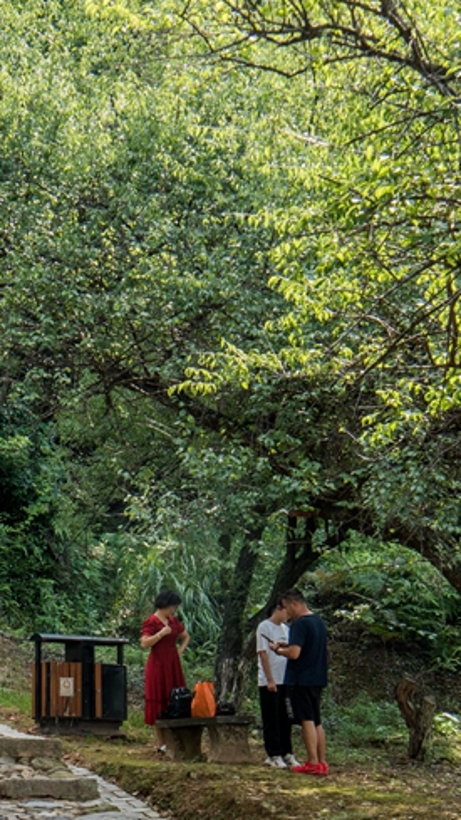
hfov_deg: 10.8
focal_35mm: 111
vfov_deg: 19.2
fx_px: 2413
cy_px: 576
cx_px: -30
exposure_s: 1/100
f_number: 14
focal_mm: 48
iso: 160
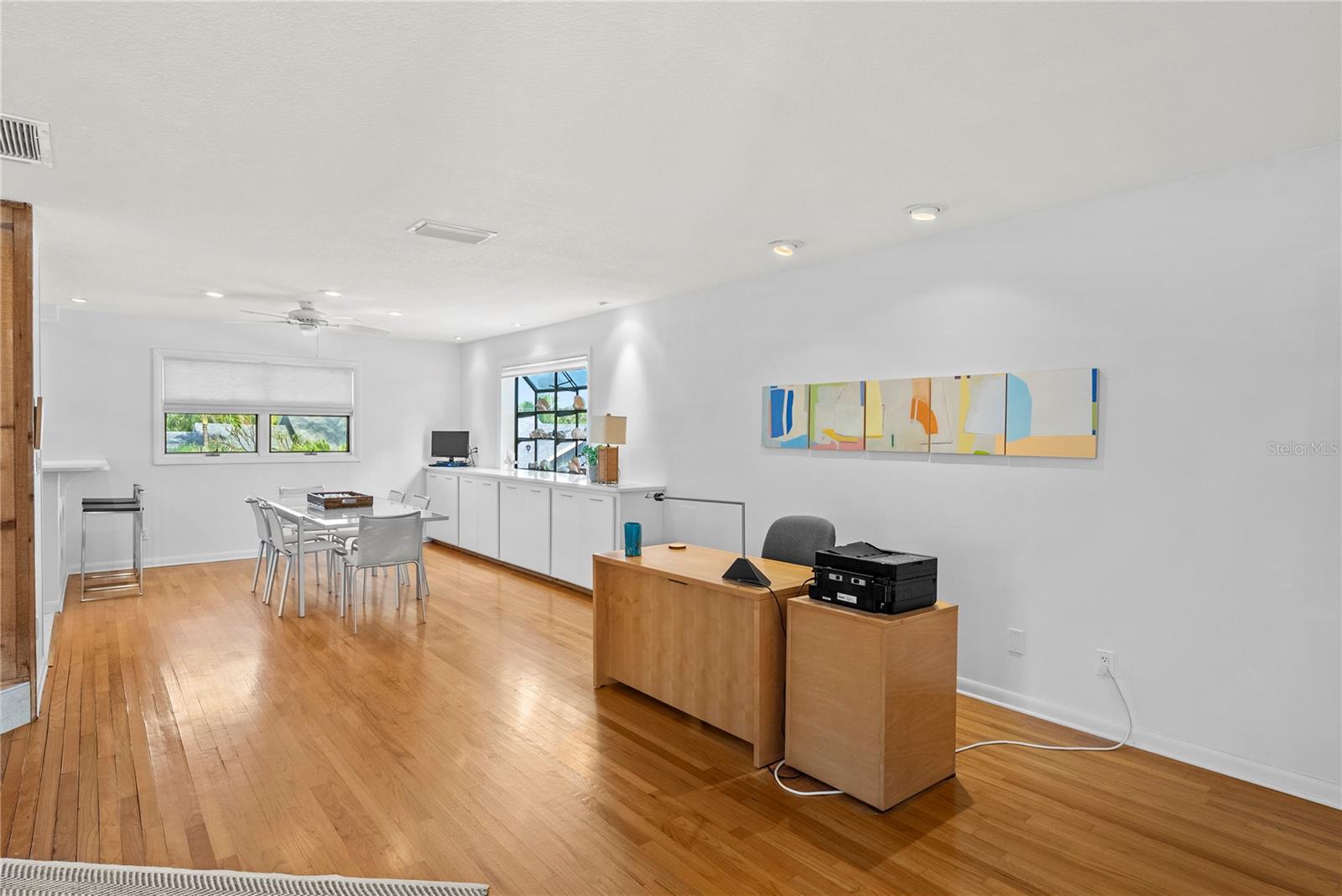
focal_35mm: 19
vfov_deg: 64.6
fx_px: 708
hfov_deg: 86.9
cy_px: 448
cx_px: 671
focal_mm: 19
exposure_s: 1/6
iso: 640
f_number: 9
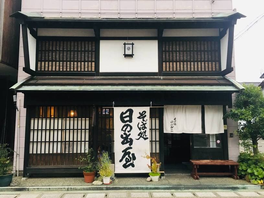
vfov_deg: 48.2
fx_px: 221
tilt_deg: +5.4
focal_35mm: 29
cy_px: 99
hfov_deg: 61.7
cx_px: 132
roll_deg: -0.1
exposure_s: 1/30
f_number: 2.2
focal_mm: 4.15
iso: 32
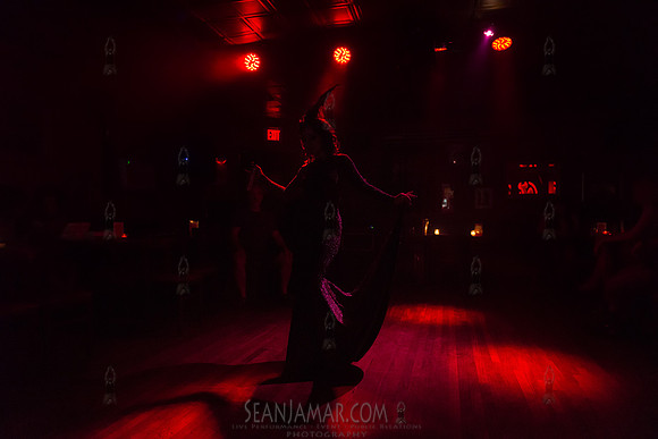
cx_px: 329
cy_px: 220
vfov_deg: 53.2
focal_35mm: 24
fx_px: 439
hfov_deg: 73.7
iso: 5000
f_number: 2.8
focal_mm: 24
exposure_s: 1/320
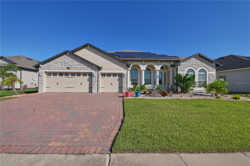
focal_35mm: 14
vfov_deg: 81.2
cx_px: 125
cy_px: 83
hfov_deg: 104.3
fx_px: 97
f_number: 10
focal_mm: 14
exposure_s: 1/200
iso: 100
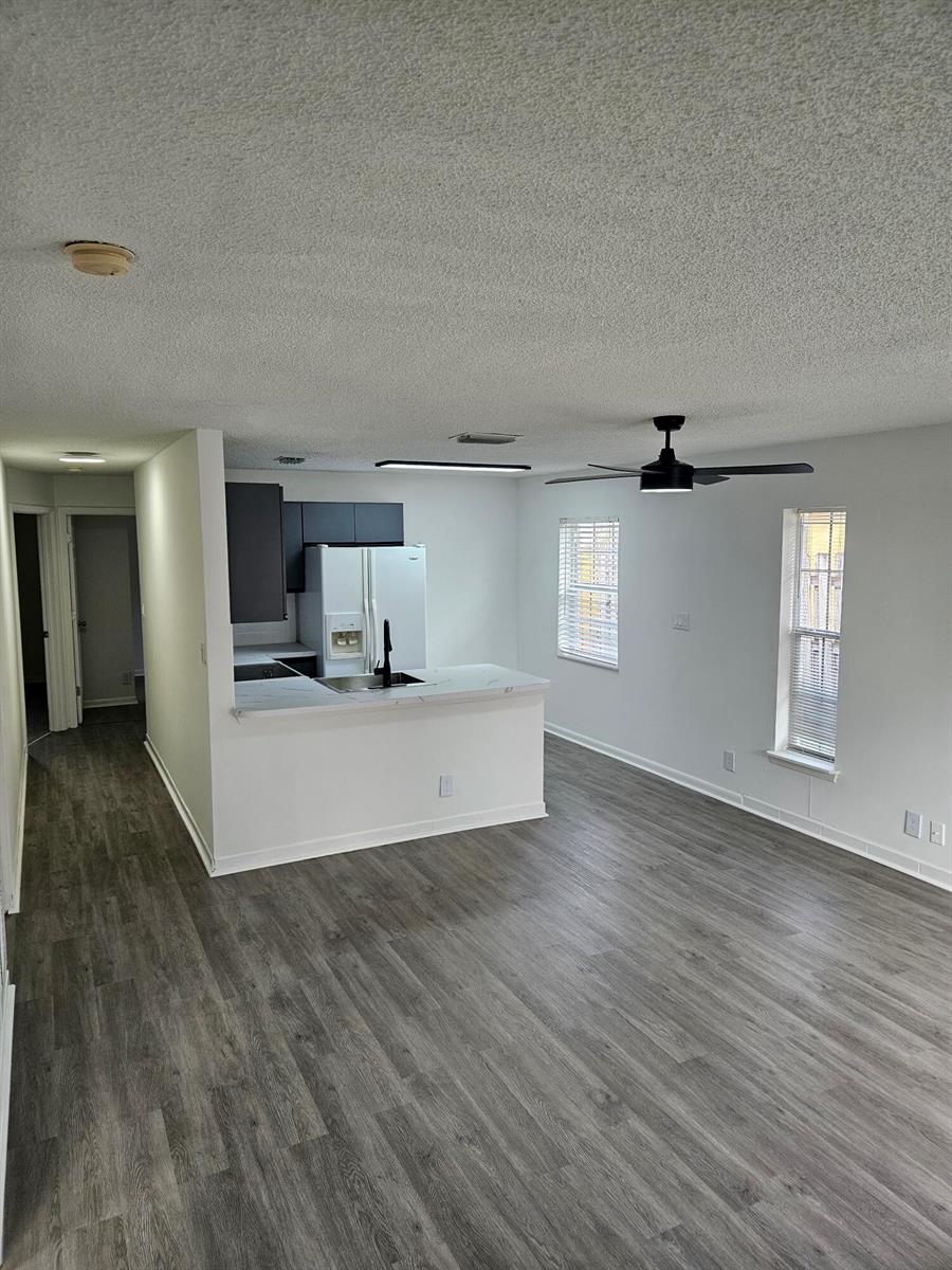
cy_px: 635
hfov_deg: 58.9
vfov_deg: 73.9
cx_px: 476
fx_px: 843
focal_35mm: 23
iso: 80
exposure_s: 1/120
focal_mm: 5.4
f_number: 1.8
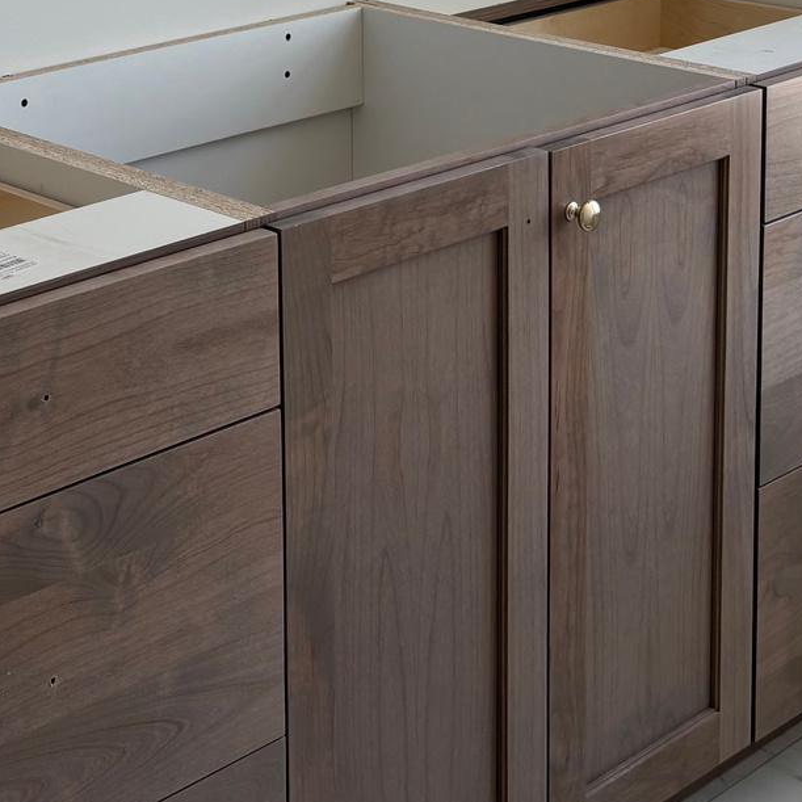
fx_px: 2018
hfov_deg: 21.8
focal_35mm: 77
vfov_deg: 20.9
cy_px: -165
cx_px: 41
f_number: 1.6
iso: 50
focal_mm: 5.96
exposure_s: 1/270
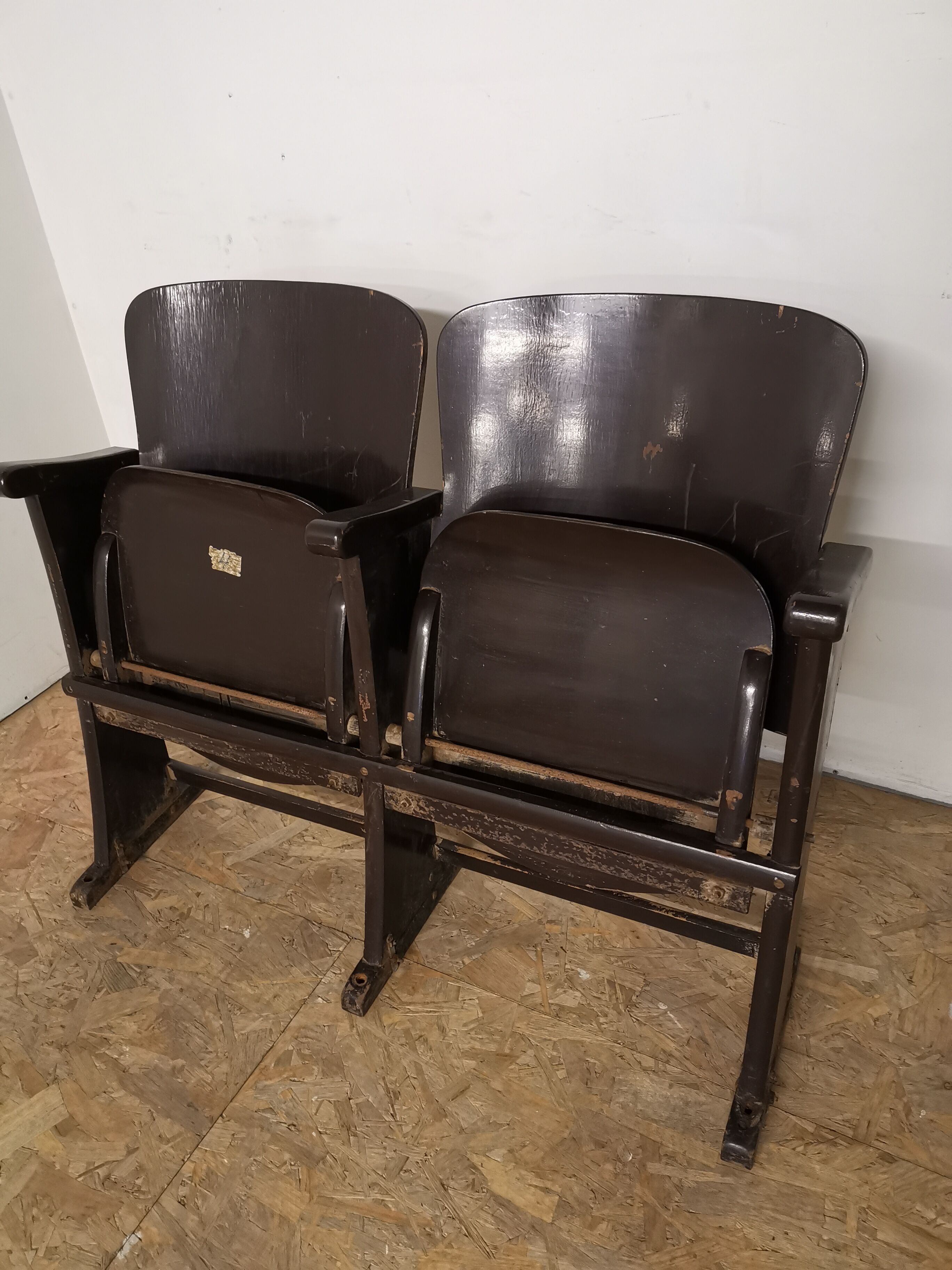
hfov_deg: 51.4
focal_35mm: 27
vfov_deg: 65.3
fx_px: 990
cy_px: 635
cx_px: 476
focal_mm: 5.58
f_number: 1.8
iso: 400
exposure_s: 1/33.3
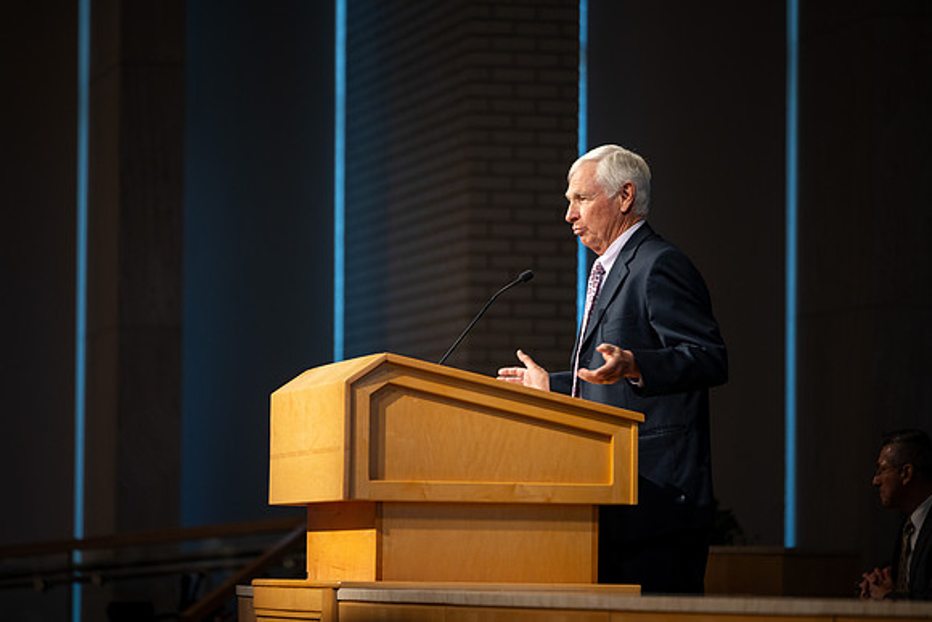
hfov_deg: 11.4
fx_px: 4661
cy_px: 311
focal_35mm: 180
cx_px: 466
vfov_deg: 7.6
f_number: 2.8
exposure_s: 1/125
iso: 640
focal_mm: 180
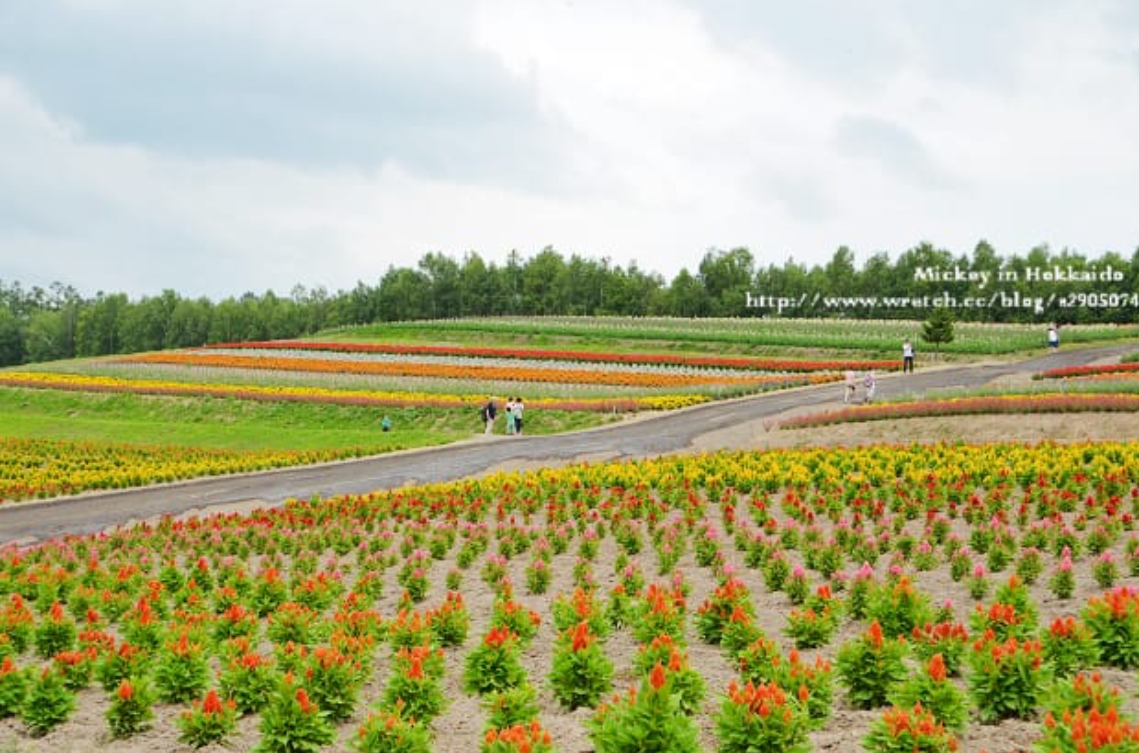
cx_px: 569
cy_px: 380
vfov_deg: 32.1
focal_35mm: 42
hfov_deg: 47.0
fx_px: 1310
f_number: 5.6
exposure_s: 1/2000
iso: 800
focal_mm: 27
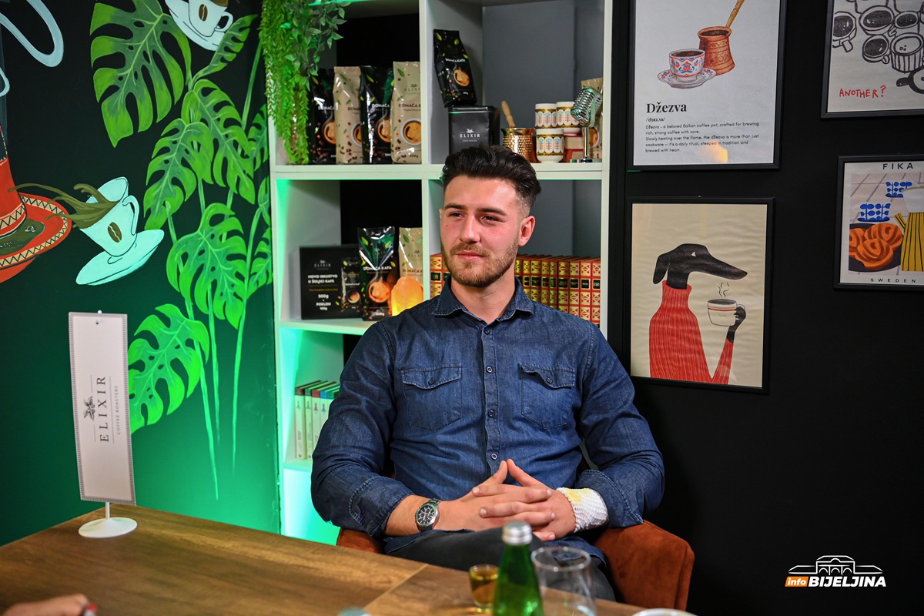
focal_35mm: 42
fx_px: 1078
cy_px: 308
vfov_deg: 31.9
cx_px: 462
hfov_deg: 46.4
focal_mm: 42
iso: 1600
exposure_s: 1/200
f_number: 3.2
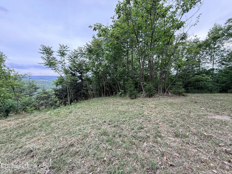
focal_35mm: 14
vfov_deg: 85.7
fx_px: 94
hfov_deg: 102.1
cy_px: 87
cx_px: 116
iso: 64
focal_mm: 2.22
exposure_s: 1/111
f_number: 2.2
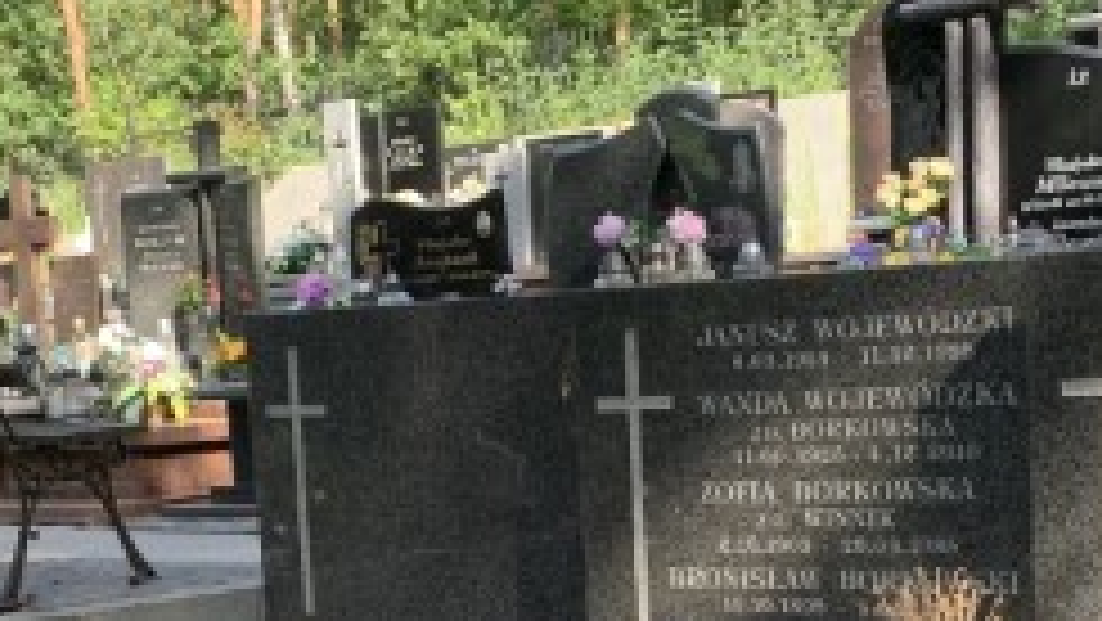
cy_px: 756
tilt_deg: -10.4
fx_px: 2163
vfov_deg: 15.7
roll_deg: +2.4
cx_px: 630
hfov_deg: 28.5
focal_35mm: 74
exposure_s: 1/176
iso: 25
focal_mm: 4.25
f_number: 1.8
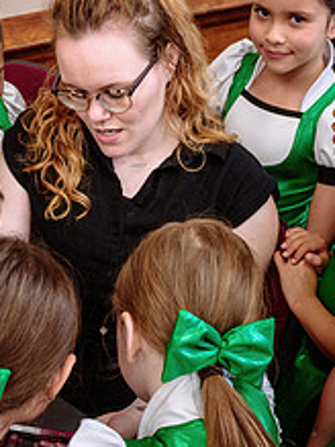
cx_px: 147
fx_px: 956
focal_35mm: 74
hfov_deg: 19.9
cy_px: 315
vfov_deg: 26.1
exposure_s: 1/100
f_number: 5
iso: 800
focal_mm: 29
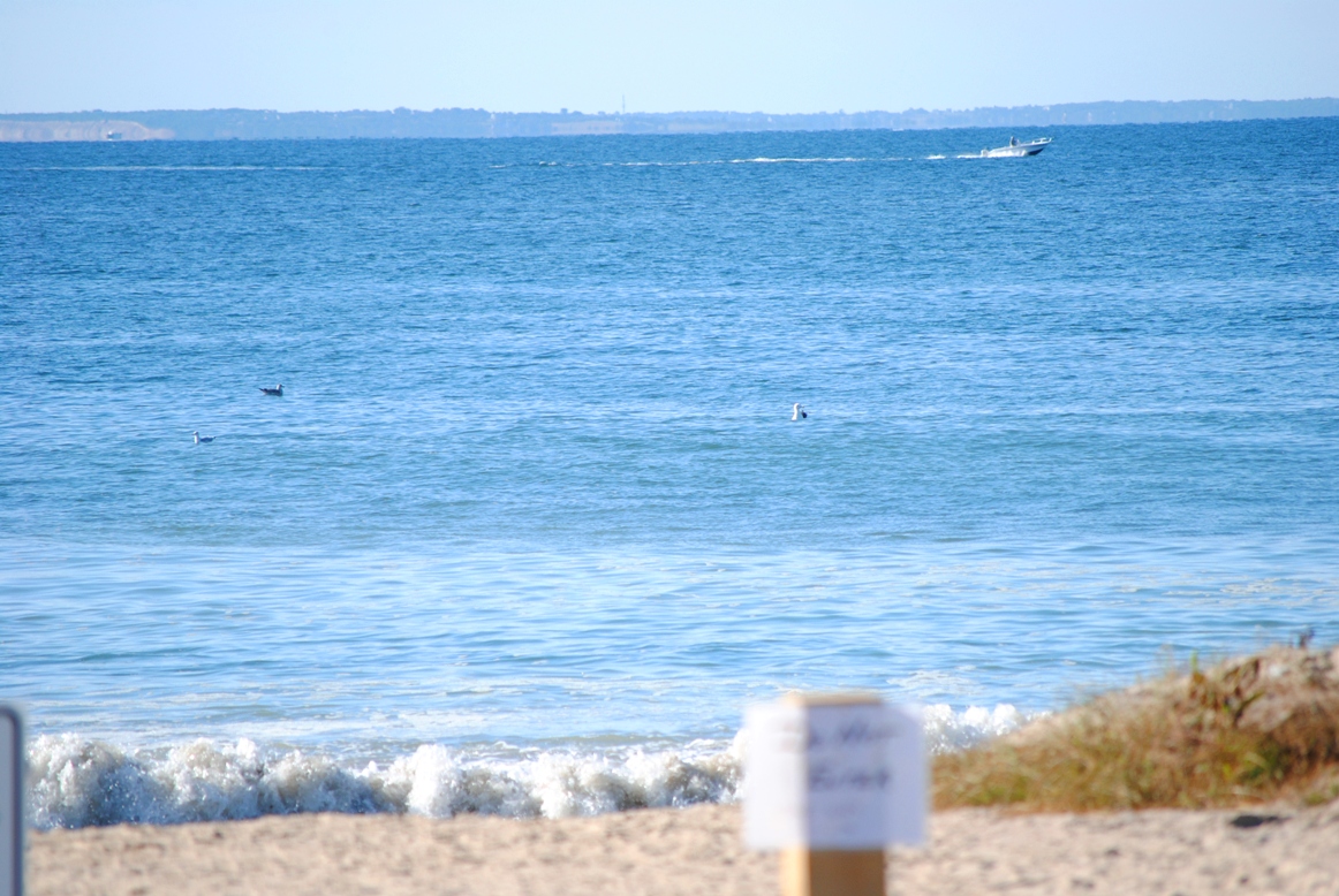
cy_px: 448
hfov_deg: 6.9
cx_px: 670
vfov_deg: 4.6
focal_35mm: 300
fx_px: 11172
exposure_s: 1/500
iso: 200
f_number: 5.6
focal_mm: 200
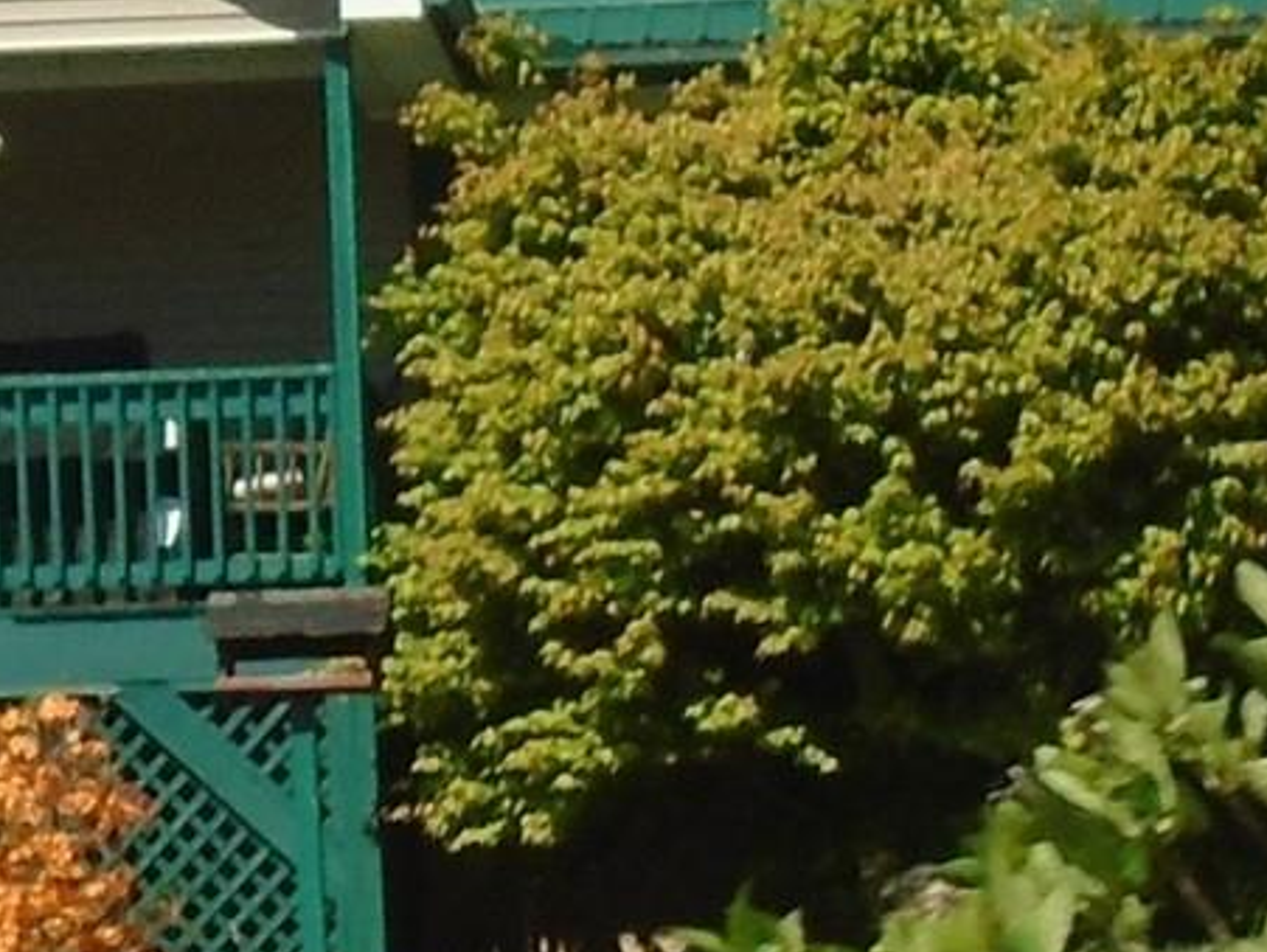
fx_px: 9634
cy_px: 352
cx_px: -552
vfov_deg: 5.7
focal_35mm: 263
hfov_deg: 7.4
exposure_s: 1/640
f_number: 4.9
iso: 100
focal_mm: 10.2
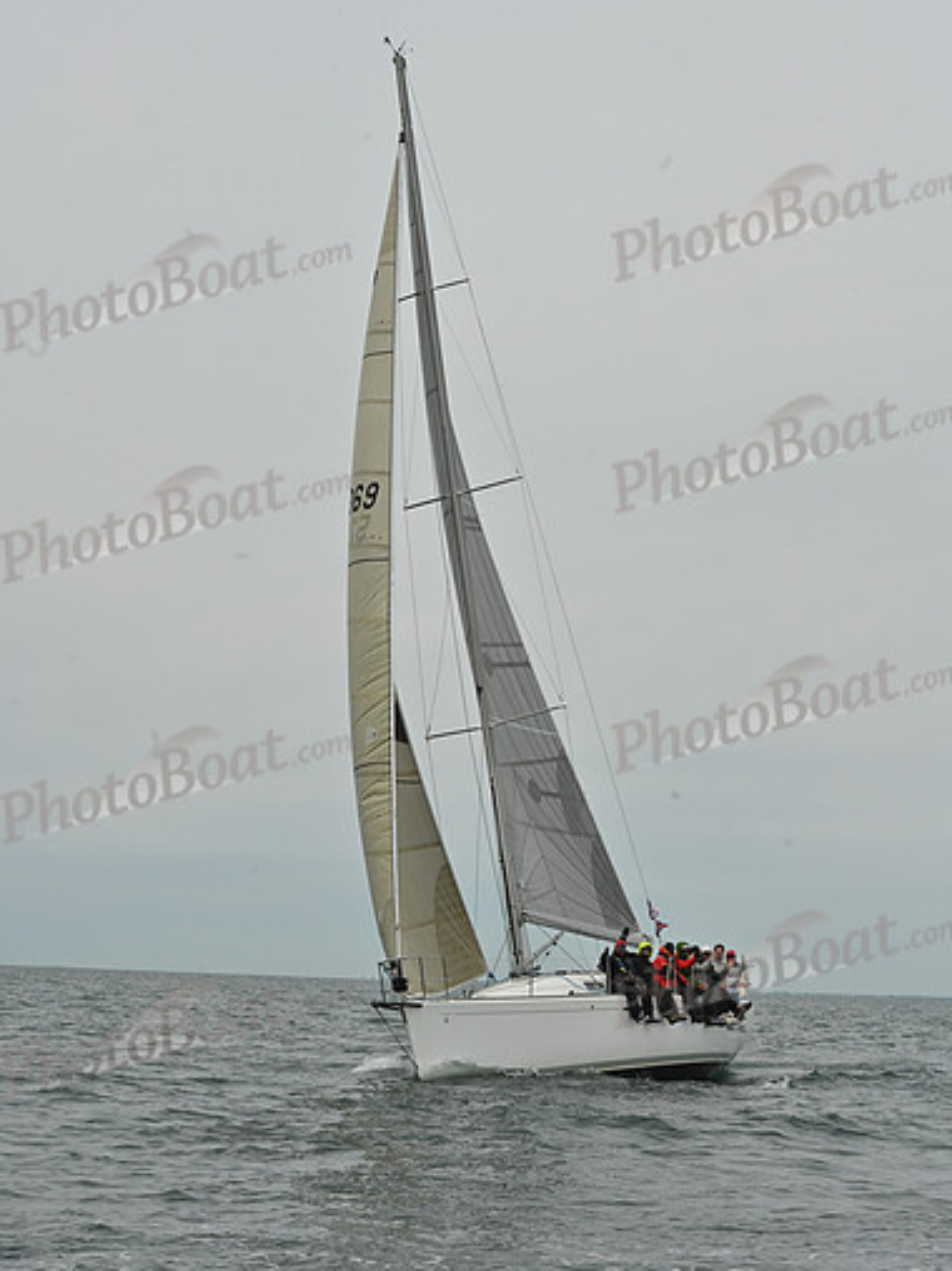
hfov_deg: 19.1
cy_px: 614
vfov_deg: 25.3
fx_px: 2825
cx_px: 482
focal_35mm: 77
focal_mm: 70
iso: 320
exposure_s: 1/1000
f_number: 13
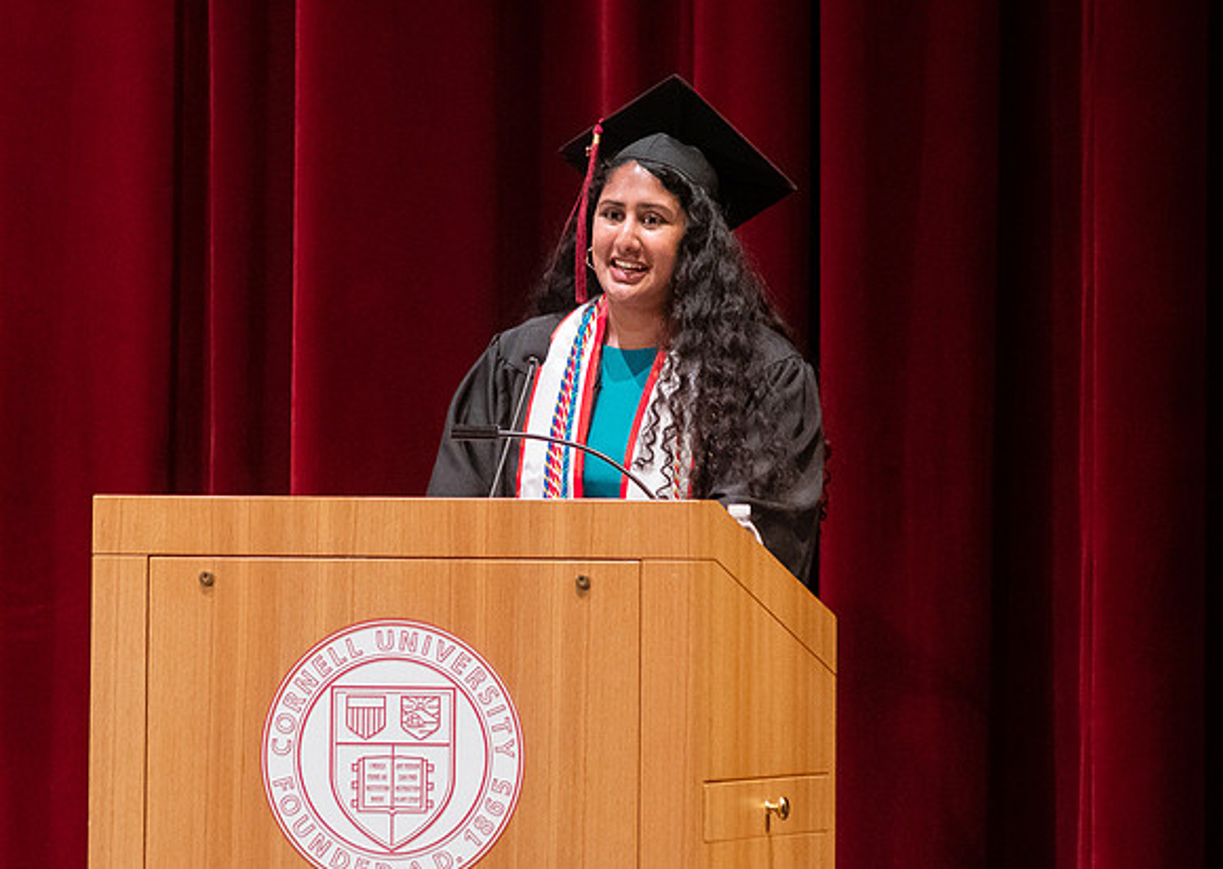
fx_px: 12998
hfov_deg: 5.4
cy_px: 338
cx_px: 616
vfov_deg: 3.8
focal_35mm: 375
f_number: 4.5
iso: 1600
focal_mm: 185
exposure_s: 1/125
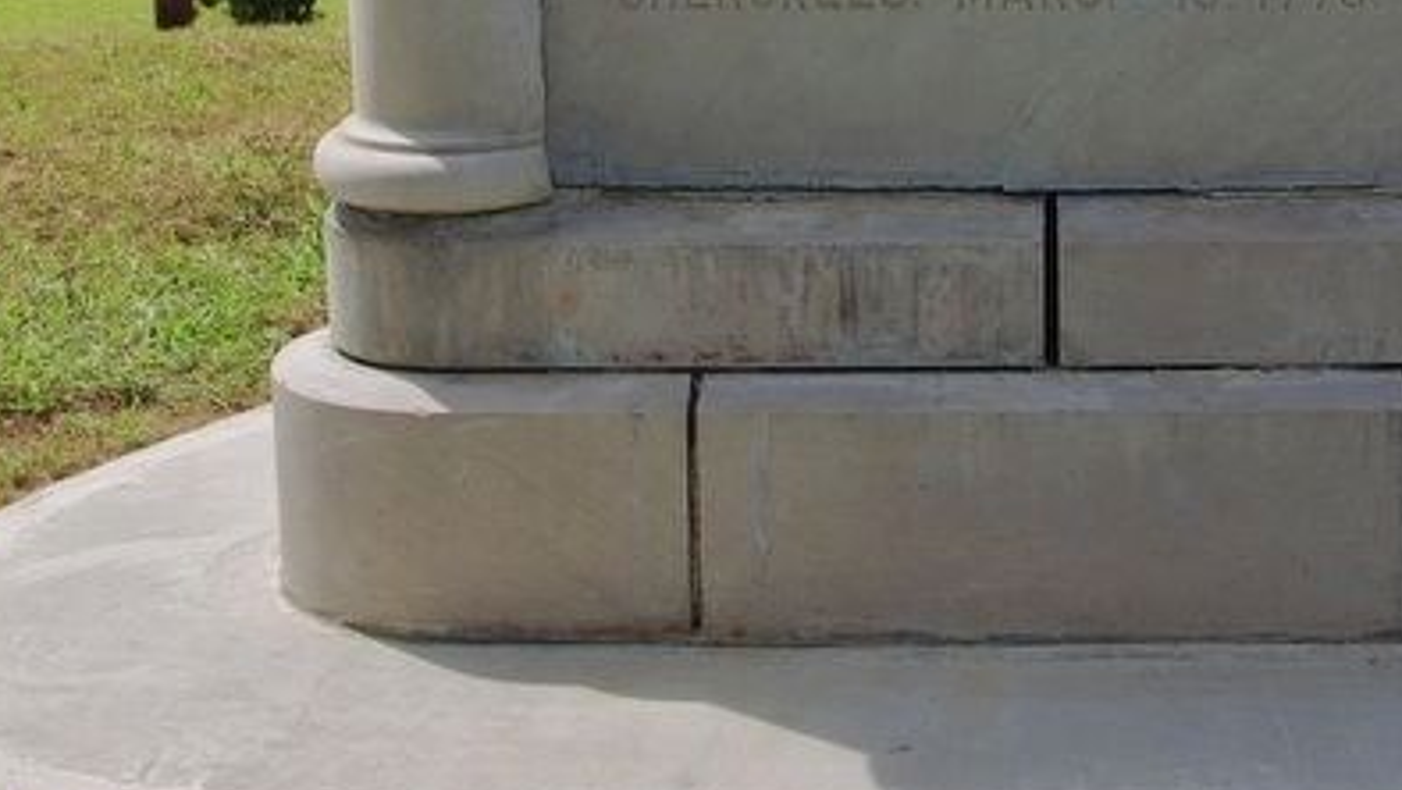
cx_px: 975
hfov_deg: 25.2
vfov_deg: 14.2
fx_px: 3116
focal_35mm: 84
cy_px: -28
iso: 100
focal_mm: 26.25
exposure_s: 1/180
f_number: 8
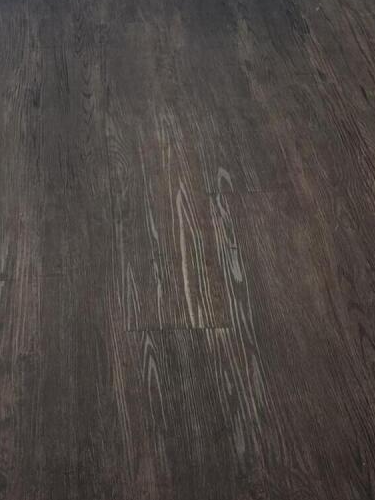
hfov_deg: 16.0
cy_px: -341
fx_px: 1329
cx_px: 92
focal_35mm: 92
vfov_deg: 17.9
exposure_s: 1/120
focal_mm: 5.4
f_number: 1.8
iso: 25
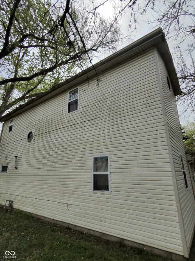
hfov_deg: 89.9
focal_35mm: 13
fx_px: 98
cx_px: 98
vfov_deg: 106.2
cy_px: 130
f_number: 2.2
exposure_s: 1/2000
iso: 54
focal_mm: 2.24
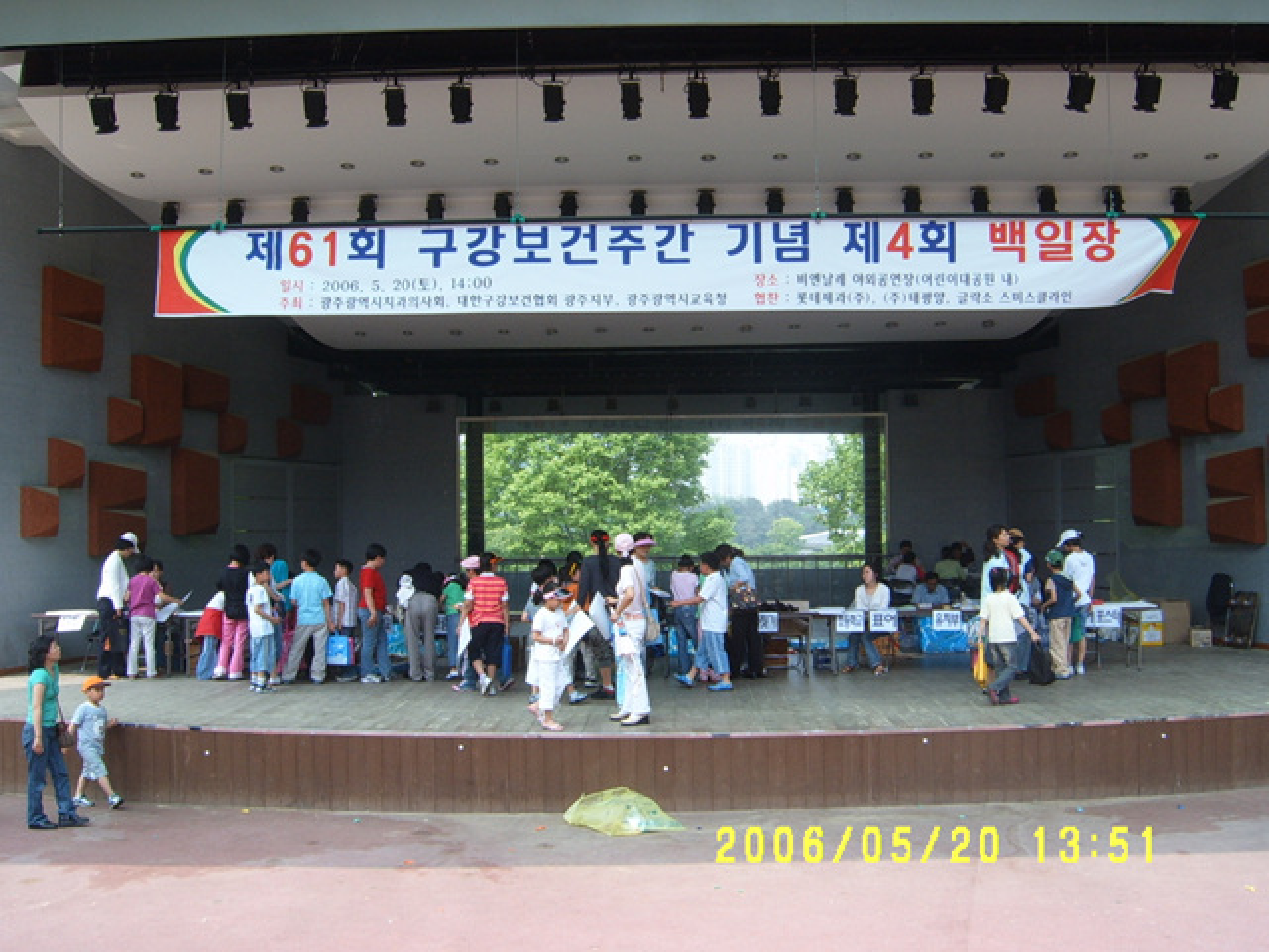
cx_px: 634
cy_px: 476
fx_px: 1356
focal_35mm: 37
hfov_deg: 50.1
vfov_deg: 38.7
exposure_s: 1/90
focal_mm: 6.2
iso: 63
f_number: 6
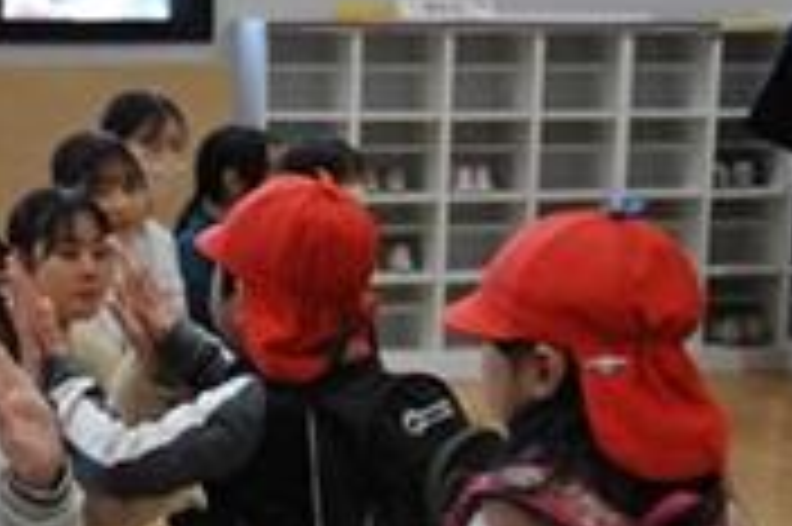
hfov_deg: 19.8
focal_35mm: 102
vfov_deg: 13.3
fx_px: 2242
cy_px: 425
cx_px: 158
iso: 2000
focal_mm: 45
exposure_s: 1/400
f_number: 3.5
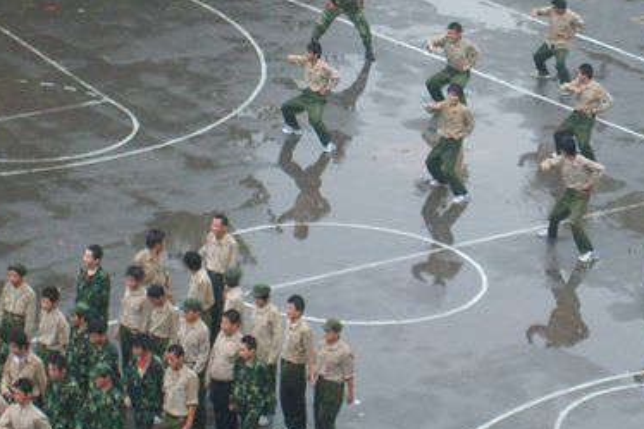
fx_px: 4077
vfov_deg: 6.0
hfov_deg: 9.0
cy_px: 115
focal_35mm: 228
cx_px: 568
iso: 133
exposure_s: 1/60
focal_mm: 17.4
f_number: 4.9
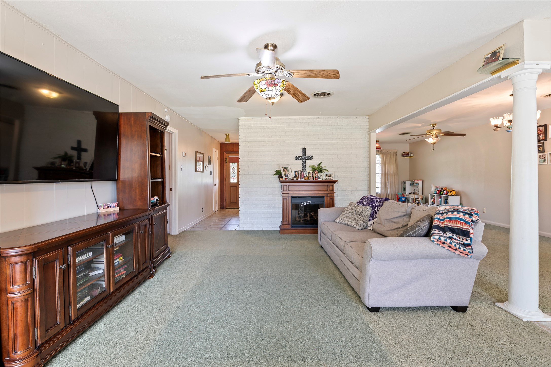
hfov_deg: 96.8
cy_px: 184
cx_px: 276
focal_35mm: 16
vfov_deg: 73.7
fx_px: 245
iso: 125
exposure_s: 1/2
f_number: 6.3
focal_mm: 16
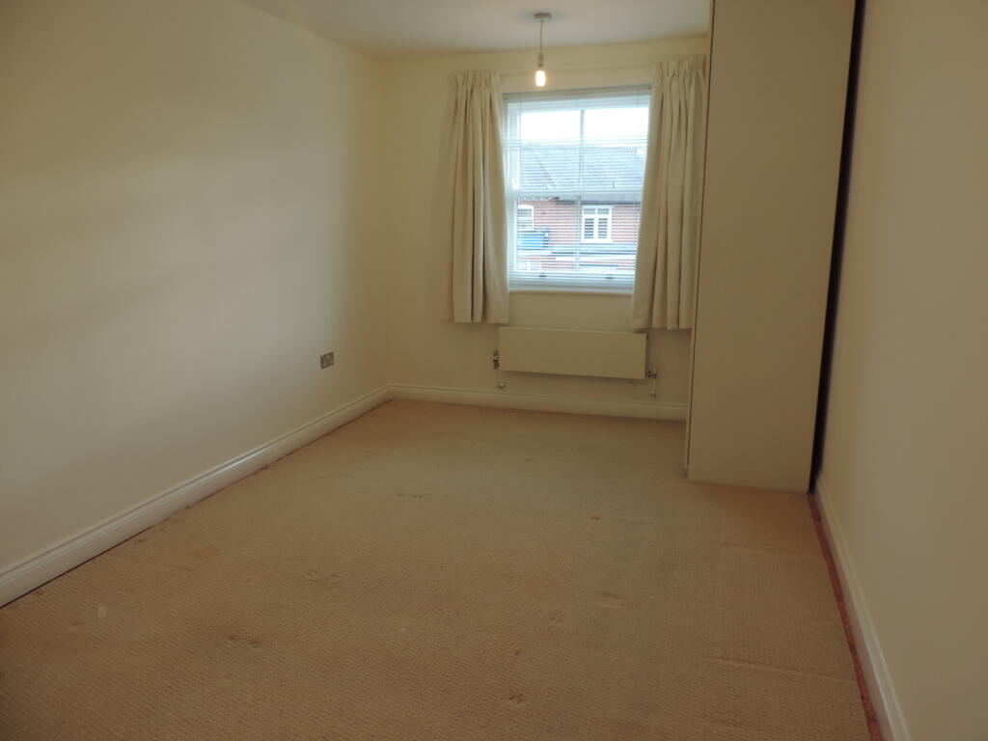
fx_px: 685
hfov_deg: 71.6
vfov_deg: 56.8
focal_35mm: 24
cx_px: 494
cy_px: 370
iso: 110
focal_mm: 4.3
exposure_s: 1/30
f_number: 3
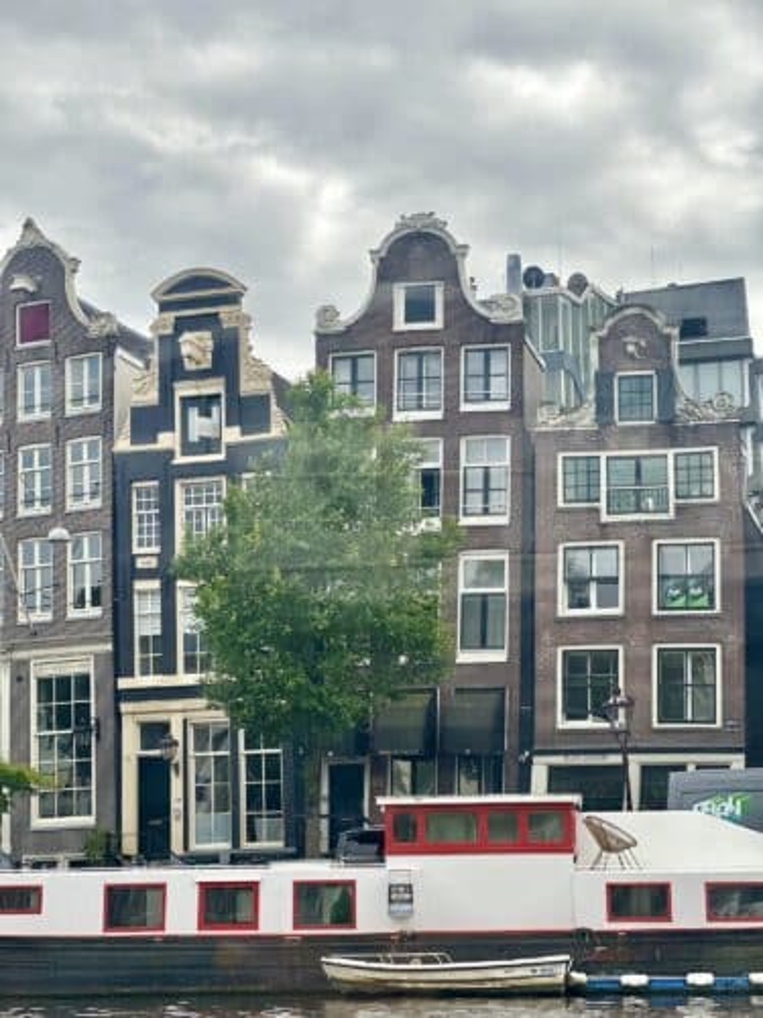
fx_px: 2263
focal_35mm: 77
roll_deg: -0.3
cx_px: 382
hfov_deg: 19.1
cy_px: 509
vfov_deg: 25.3
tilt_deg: +11.9
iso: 32
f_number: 2.8
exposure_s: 1/840
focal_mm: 9
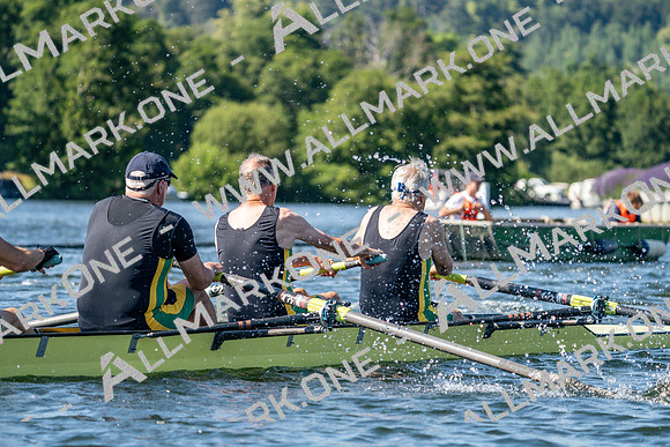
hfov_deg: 10.2
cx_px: 335
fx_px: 3760
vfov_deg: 6.8
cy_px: 224
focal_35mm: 202
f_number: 5.6
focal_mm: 202
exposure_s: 1/1600
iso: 400
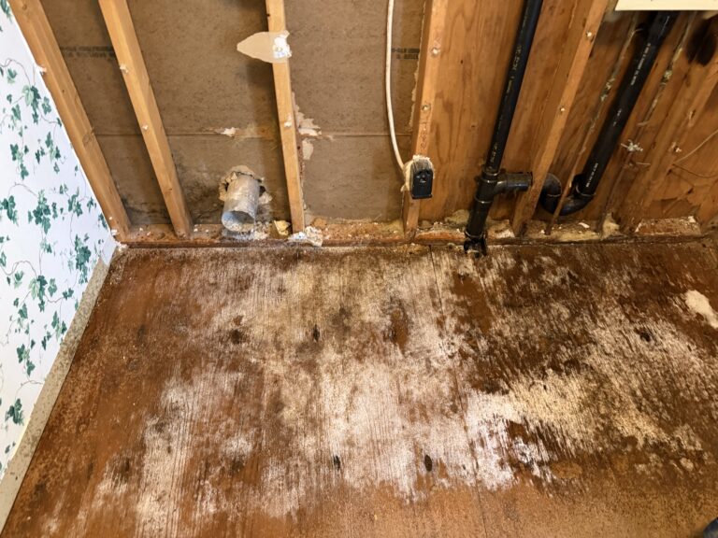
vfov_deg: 56.8
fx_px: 498
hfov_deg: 71.6
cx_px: 359
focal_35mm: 24
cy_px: 269
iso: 800
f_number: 1.78
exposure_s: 1/40
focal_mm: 6.76
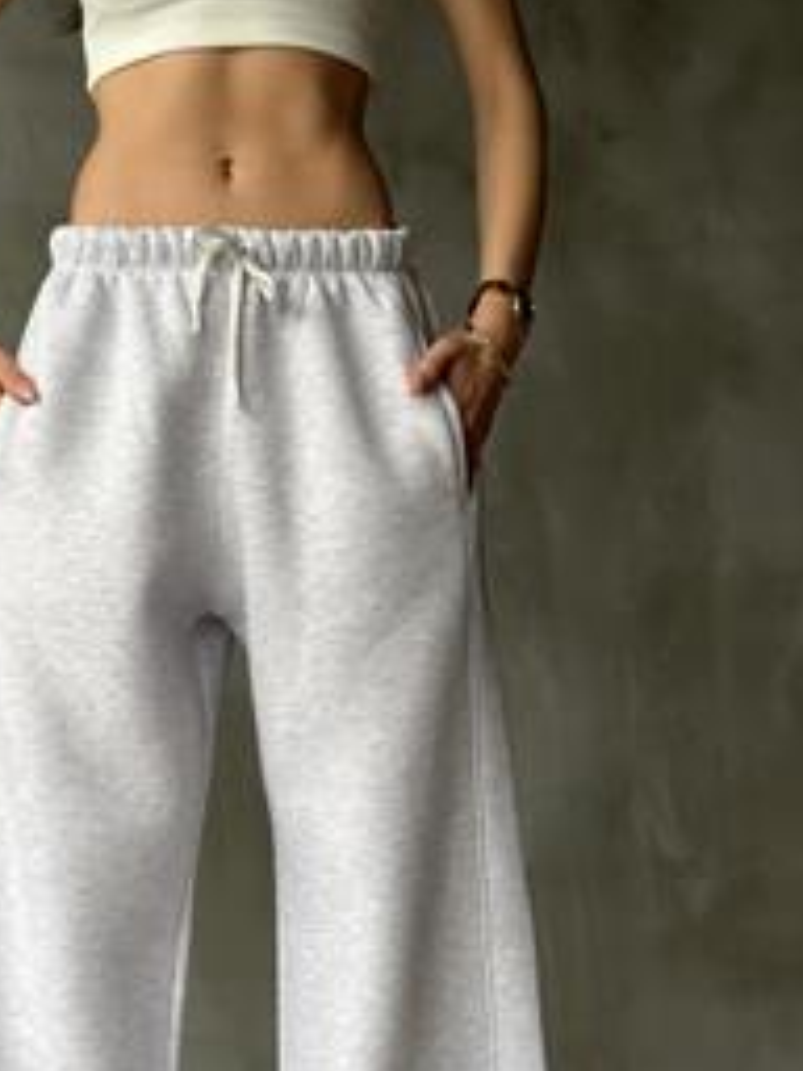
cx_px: 201
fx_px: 2474
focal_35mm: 80
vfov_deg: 24.4
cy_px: 665
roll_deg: -1.2
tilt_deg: +2.5
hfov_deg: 18.3
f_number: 1.78
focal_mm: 6.86
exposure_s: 1/121
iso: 125
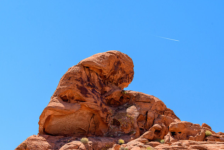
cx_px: 112
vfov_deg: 16.6
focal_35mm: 82
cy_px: 75
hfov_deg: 24.6
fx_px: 513
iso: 400
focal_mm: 55
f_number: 11
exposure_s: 1/200
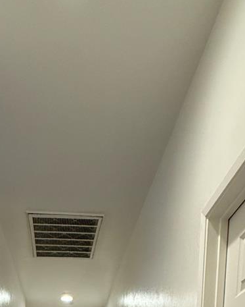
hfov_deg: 33.7
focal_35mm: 44
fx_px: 399
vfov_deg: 28.1
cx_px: 70
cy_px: 459
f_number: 2.2
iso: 250
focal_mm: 2.22
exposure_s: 1/120
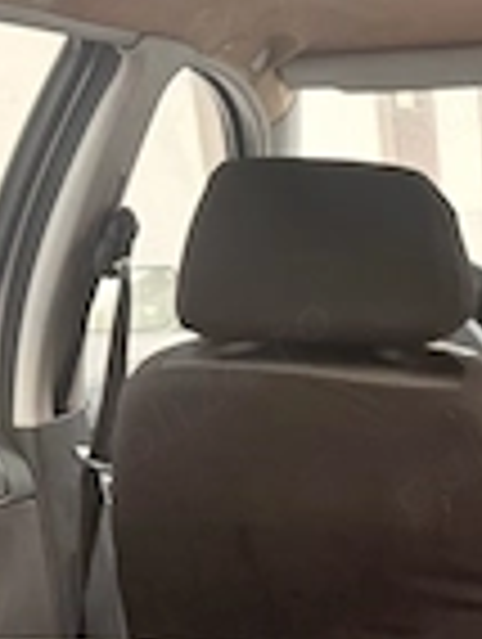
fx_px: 1351
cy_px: 464
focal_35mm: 73
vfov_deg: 26.4
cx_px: 626
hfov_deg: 18.8
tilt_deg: -14.6
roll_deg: +4.5
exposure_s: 1/60
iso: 125
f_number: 1.6
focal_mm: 5.96
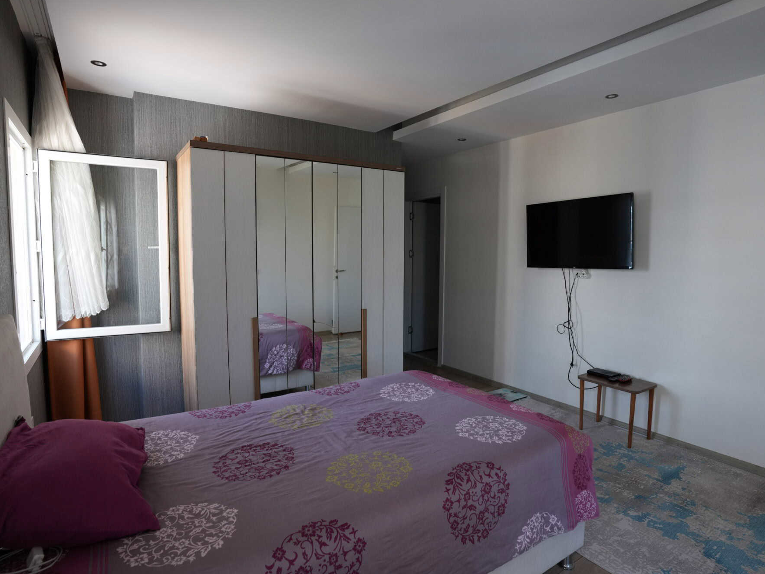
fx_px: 420
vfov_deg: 68.7
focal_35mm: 19
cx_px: 389
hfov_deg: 84.7
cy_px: 284
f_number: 4
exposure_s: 1/160
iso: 640
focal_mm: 17
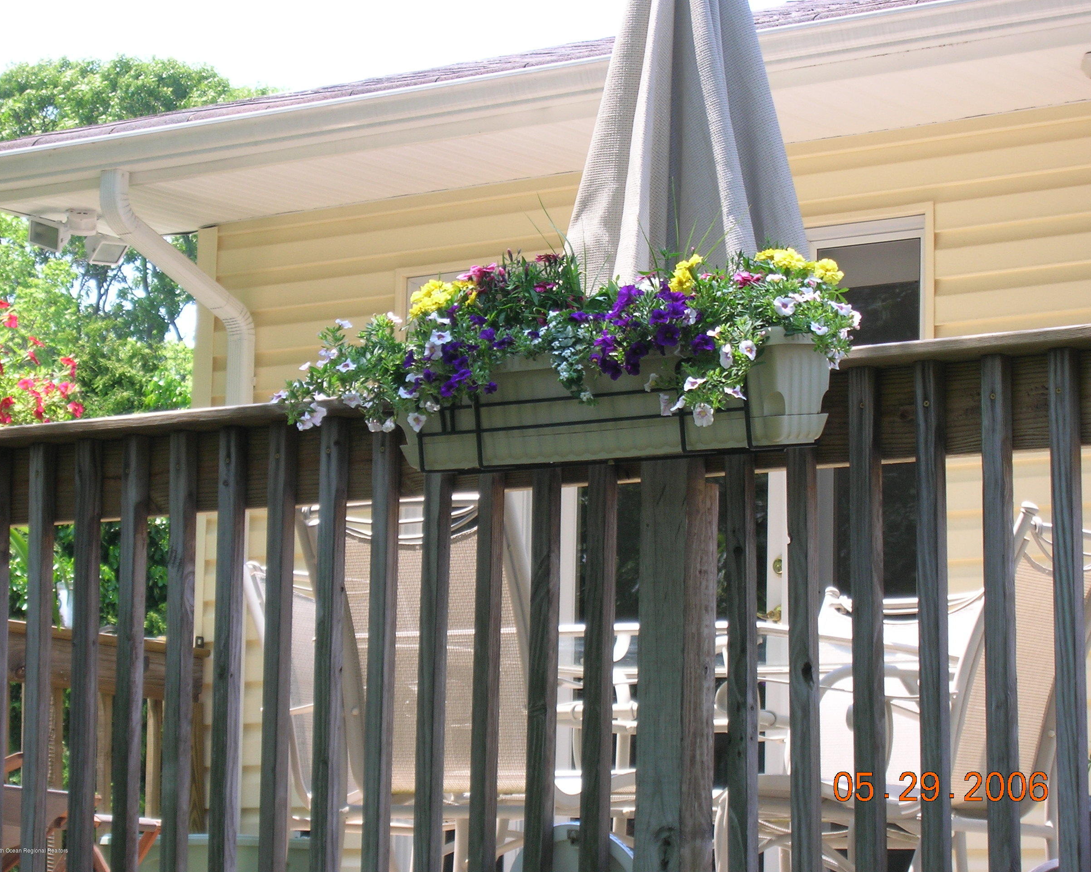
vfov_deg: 14.4
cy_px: 439
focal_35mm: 107
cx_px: 544
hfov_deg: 17.9
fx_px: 3455
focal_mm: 17.1
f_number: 4.9
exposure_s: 1/65.4
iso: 50
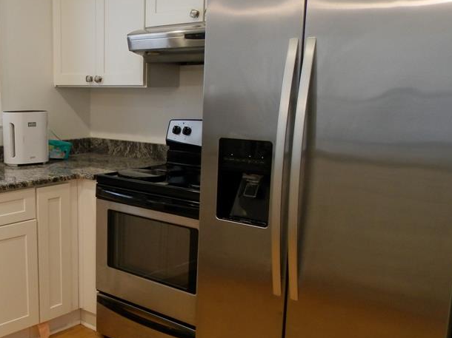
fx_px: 548
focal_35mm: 42
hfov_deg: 42.8
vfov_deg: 34.2
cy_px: 205
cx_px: 92
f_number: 3.1
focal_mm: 4.5
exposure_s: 1/30
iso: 160
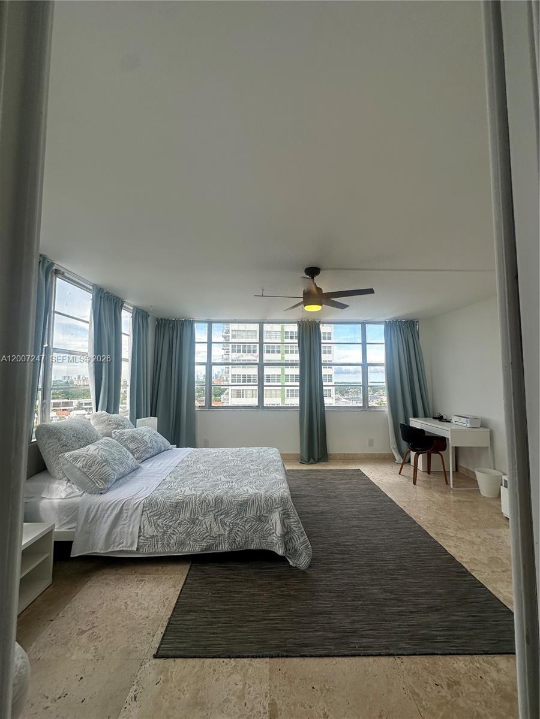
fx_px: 291
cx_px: 270
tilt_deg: +4.8
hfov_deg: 85.7
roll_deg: -0.3
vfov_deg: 102.1
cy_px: 360
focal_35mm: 14
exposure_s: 1/335
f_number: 2.2
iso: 40
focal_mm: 2.22
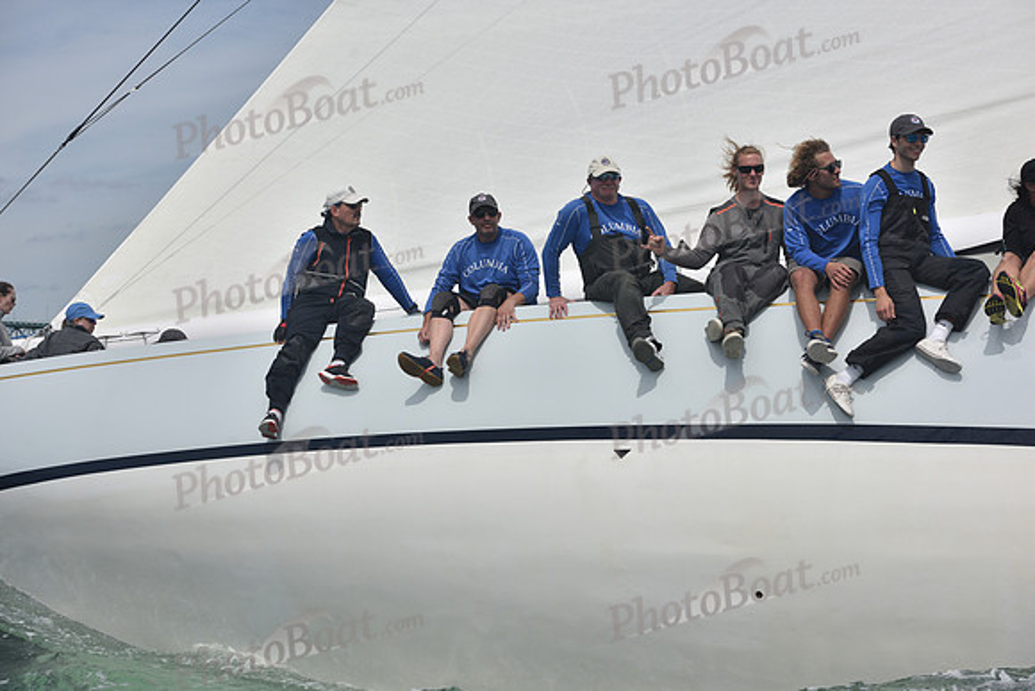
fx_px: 2013
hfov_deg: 28.8
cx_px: 518
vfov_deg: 19.5
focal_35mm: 70
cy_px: 346
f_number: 8
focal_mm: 70
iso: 320
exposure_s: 1/800
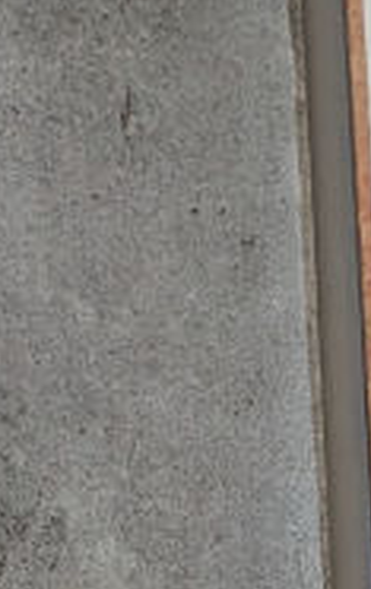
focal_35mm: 82
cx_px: 831
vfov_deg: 22.5
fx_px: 1320
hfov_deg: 13.0
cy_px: 770
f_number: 1.7
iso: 246
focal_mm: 2.02
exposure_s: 1/1027
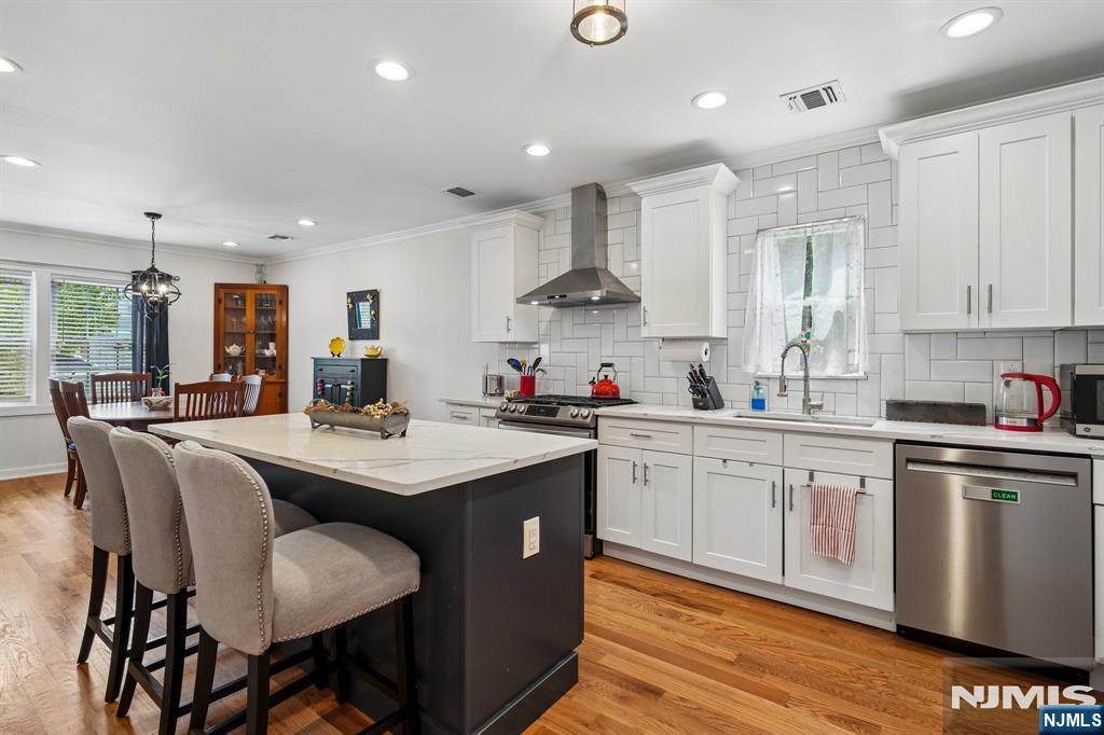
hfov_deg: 96.8
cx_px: 552
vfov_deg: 73.7
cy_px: 368
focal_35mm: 16
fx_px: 490
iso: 400
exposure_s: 1/15
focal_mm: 16
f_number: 8
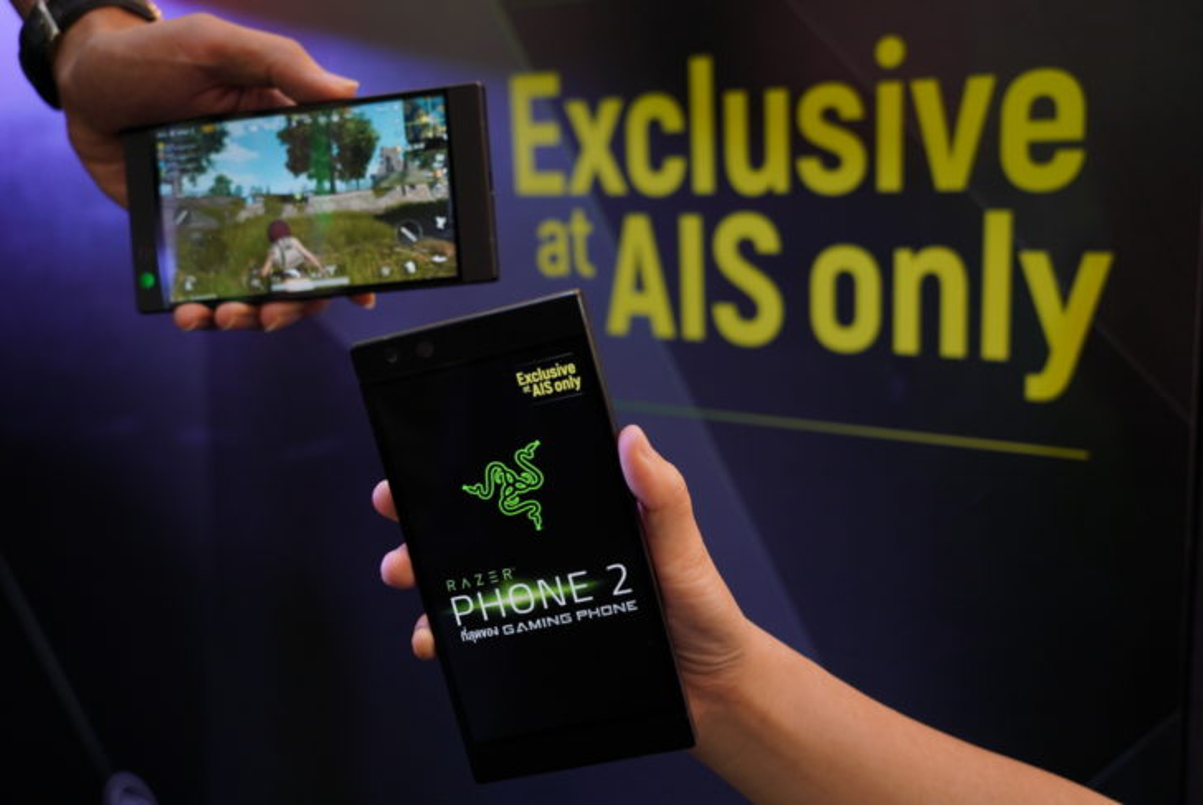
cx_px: 602
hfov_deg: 50.6
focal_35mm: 38
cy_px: 402
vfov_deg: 35.1
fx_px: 1271
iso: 320
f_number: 4.5
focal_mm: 38
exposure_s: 1/25
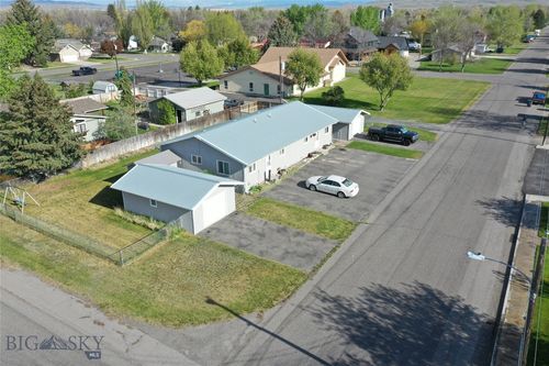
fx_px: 427
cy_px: 183
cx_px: 274
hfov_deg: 65.5
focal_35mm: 28
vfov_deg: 46.4
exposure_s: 1/400
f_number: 5.6
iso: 100
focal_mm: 10.26
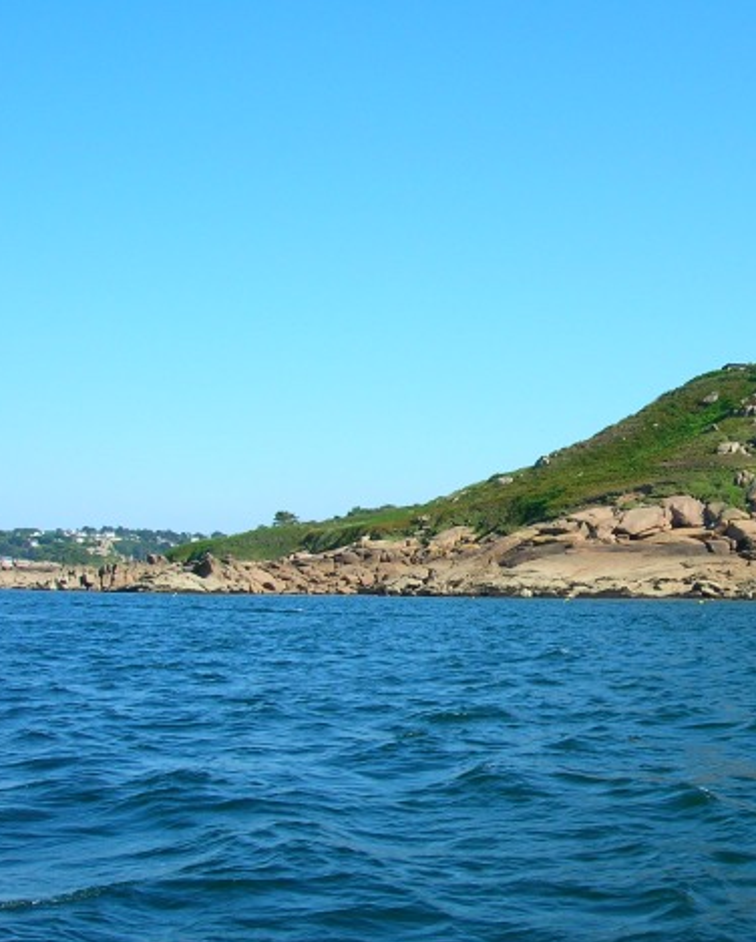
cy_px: 530
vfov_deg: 35.3
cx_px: 708
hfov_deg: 27.4
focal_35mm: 53
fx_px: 1480
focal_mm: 5.7
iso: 50
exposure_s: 1/258
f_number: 4.9
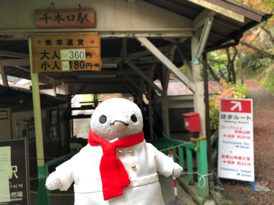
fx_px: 222
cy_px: 102
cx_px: 137
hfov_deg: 63.4
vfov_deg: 49.7
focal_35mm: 28
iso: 25
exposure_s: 1/40
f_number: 1.8
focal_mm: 3.99
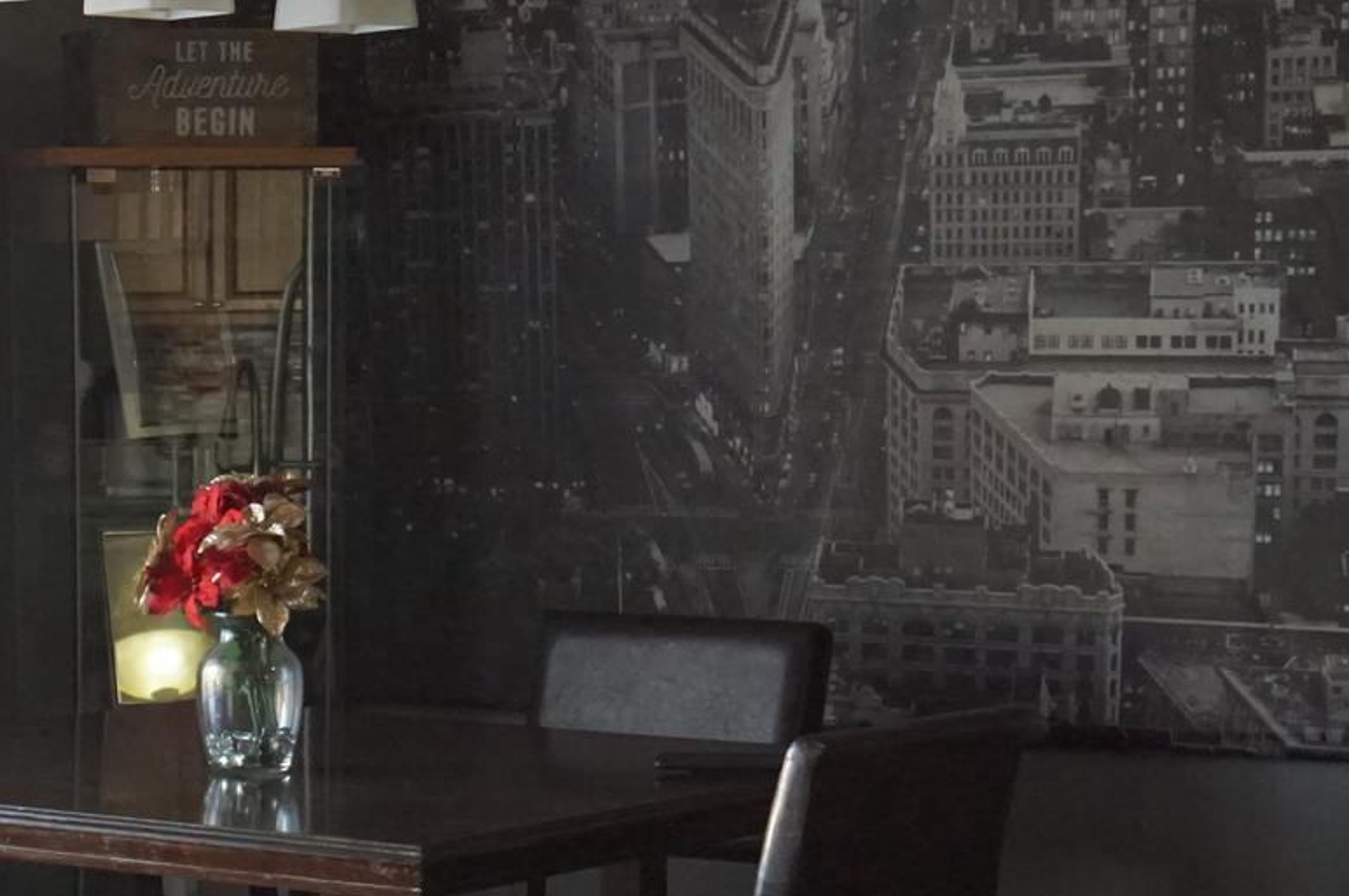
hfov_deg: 17.4
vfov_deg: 11.8
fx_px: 4317
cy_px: 686
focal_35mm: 115
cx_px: 52
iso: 2000
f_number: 4.5
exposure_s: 1/160
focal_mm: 29
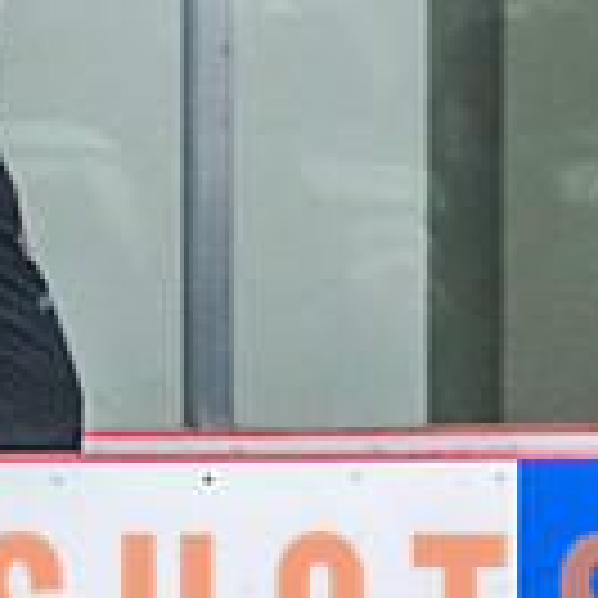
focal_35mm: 1124
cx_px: -625
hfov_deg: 1.6
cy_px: 472
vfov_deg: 1.6
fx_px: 21968
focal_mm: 175
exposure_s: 1/800
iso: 4000
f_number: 2.8
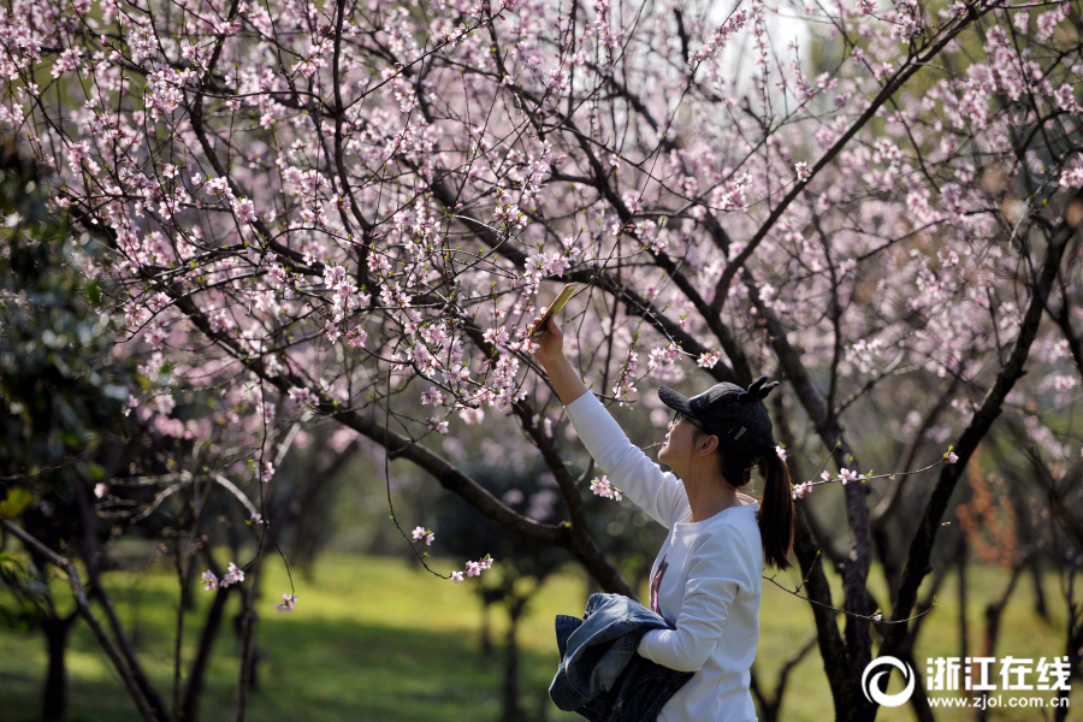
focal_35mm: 190
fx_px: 5715
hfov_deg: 10.8
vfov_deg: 7.2
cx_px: 542
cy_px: 361
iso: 200
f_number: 11
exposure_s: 1/3200
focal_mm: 190
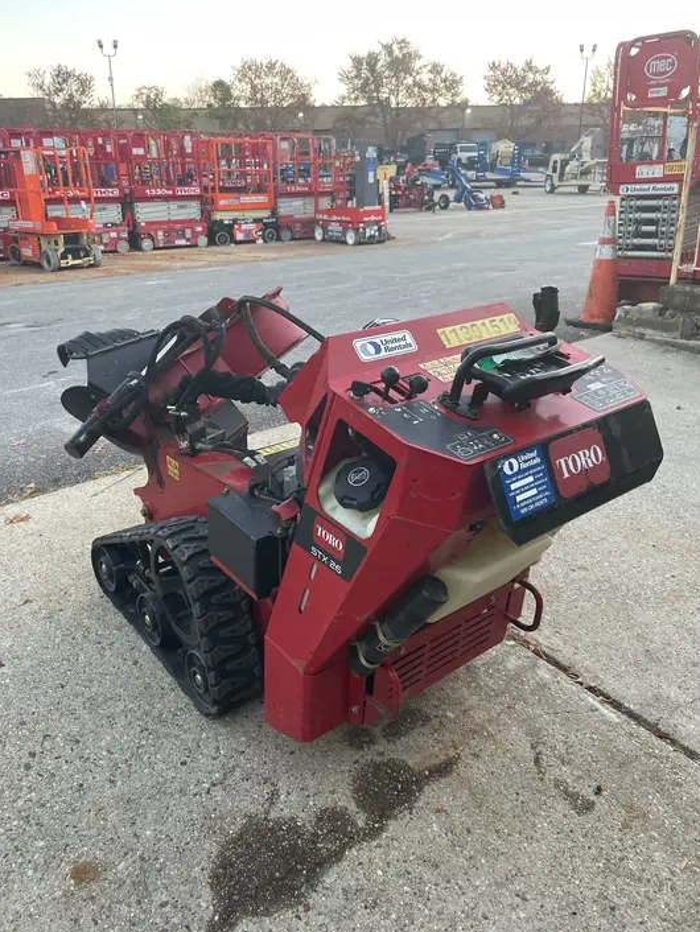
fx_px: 728
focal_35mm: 27
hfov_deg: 51.4
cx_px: 339
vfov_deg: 65.3
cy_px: 453
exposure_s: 1/121
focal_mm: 4.2
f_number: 1.6
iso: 100
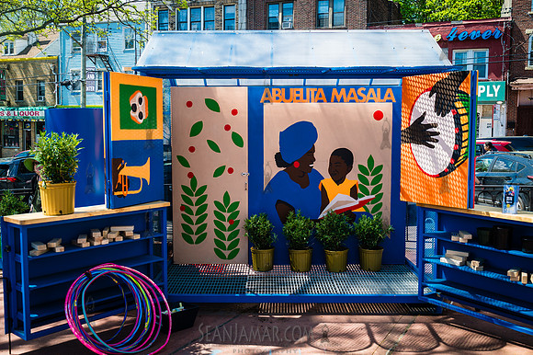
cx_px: 266
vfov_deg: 37.7
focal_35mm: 35
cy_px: 178
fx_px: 520
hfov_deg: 54.3
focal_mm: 35
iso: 200
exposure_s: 1/320
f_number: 5
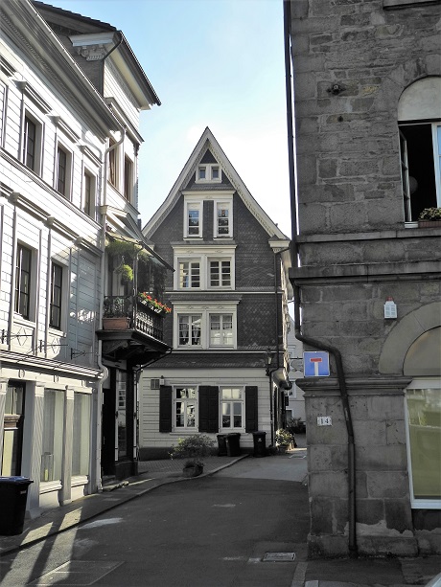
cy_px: 294
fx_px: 696
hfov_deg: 35.1
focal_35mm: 41
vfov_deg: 45.8
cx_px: 220
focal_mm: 8.8
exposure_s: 1/800
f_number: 3.2
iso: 100
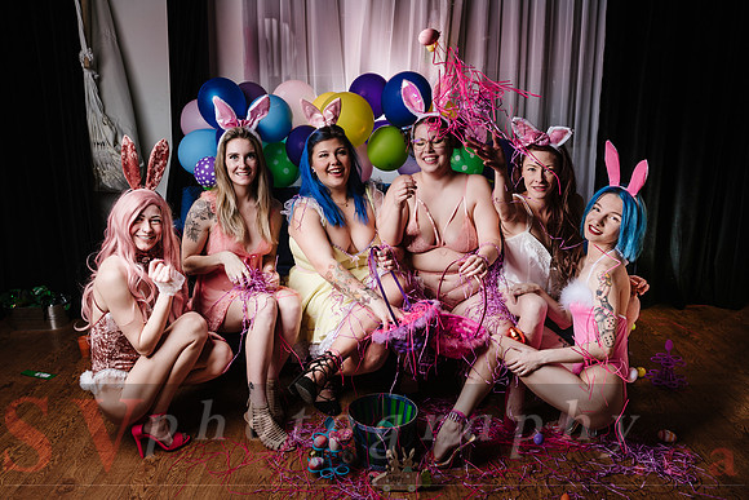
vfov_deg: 44.1
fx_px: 616
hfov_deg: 62.3
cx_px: 326
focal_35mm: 30
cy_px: 251
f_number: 4.5
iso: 64
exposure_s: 1/200
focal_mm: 26
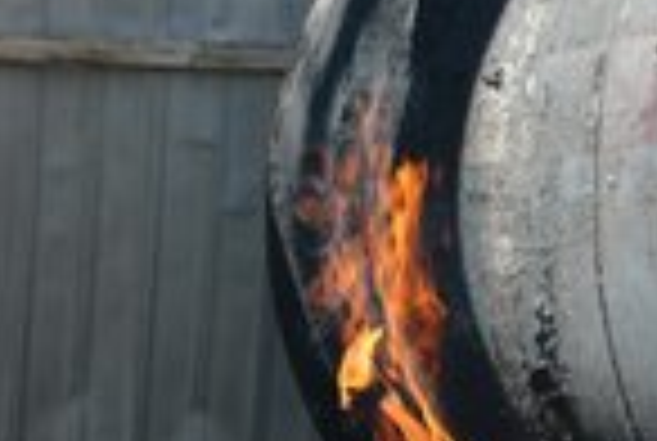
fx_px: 3749
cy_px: 313
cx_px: 464
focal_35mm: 205
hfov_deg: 10.0
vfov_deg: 6.7
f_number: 2.8
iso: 400
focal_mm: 75
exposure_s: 1/250
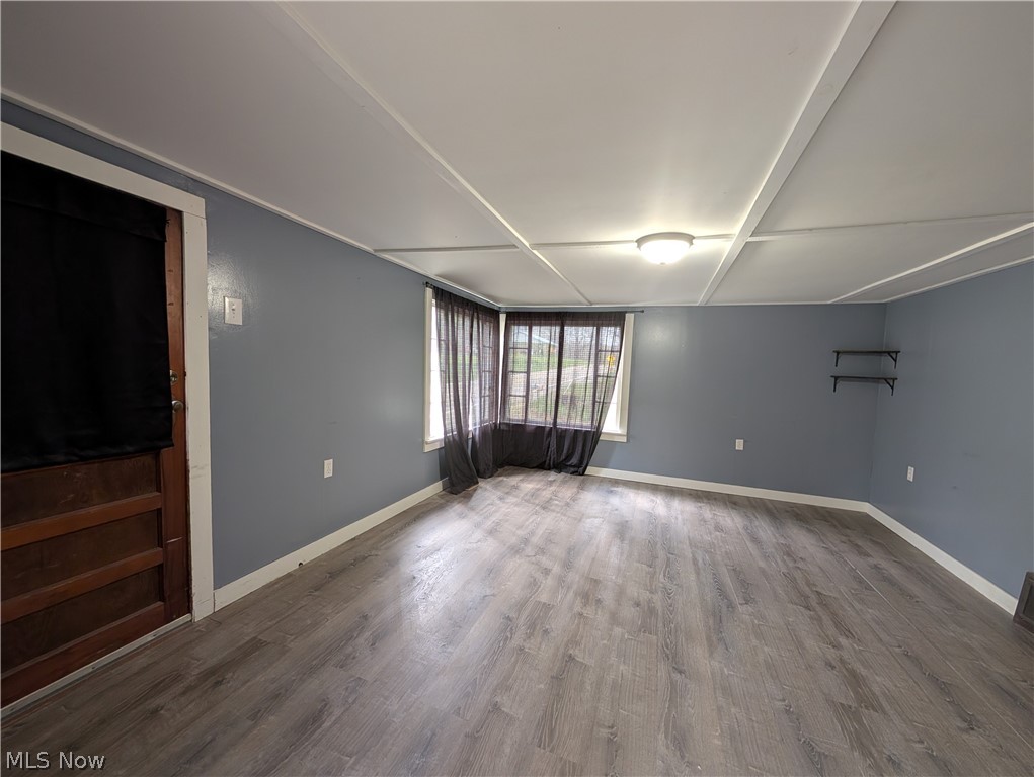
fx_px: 359
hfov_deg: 110.5
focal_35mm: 12
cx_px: 517
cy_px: 388
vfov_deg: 94.6
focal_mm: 2.02
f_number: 1.7
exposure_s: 1/24
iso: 72
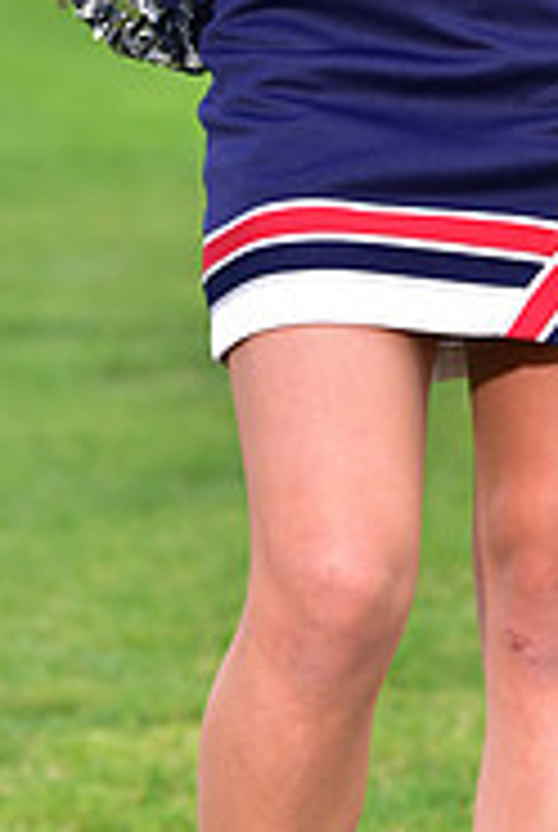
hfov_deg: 4.0
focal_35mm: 344
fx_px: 7968
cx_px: 520
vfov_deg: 5.9
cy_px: -400
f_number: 4.5
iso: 320
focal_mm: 110
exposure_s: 1/250
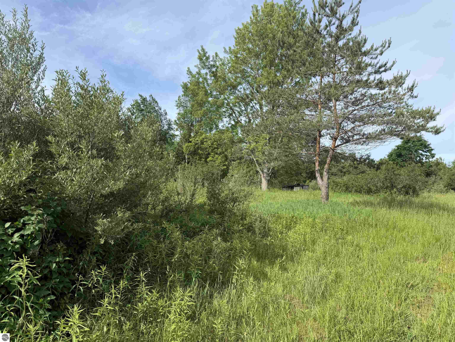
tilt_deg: +2.7
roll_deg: -1.9
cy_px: 171
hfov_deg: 71.6
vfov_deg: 56.8
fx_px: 315
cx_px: 228
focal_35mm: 24
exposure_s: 1/3145
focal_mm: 6.76
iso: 80
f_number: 1.78
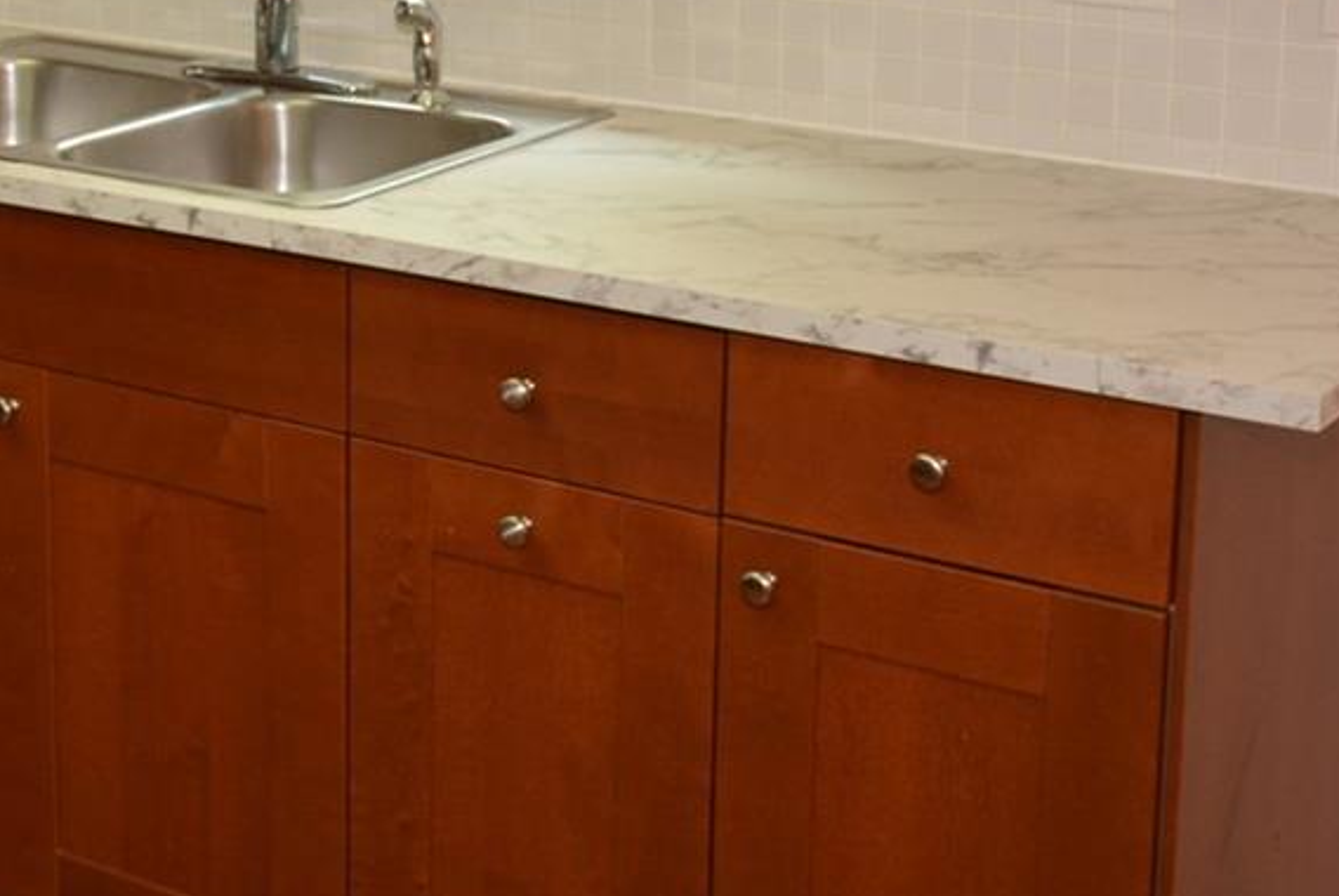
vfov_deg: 17.7
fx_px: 2830
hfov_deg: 25.8
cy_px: 98
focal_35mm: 76
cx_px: 149
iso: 320
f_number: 4
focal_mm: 18
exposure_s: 1/60
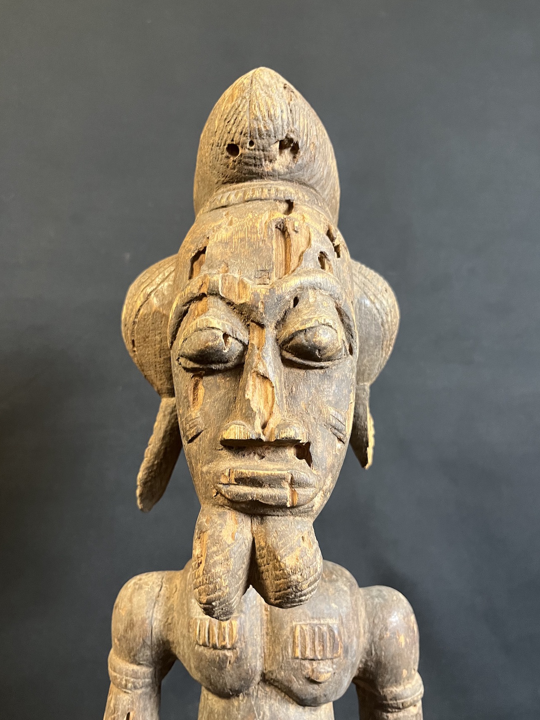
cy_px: 356
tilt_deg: +11.8
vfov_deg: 65.3
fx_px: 562
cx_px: 265
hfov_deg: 51.4
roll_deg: -3.0
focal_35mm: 27
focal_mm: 5.1
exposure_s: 1/50
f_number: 1.6
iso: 400
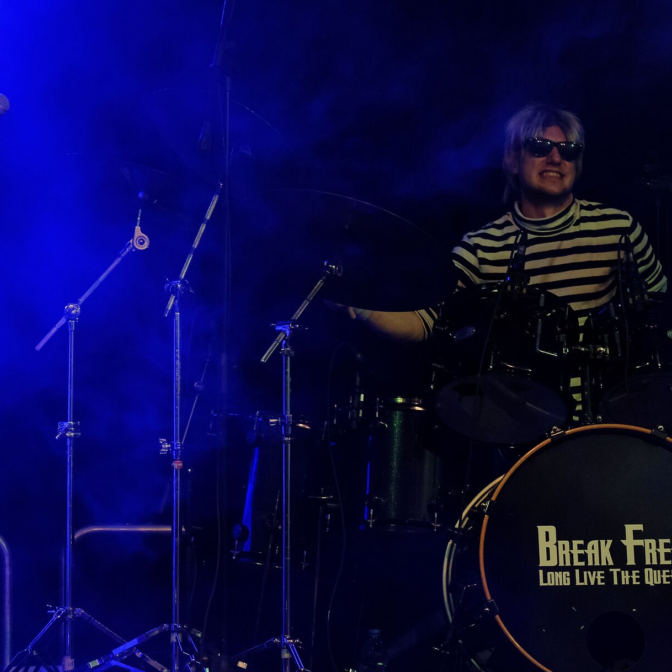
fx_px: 3053
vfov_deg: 12.6
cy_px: 292
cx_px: 21
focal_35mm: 139
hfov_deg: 12.4
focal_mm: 55
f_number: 4
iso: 1600
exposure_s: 1/550
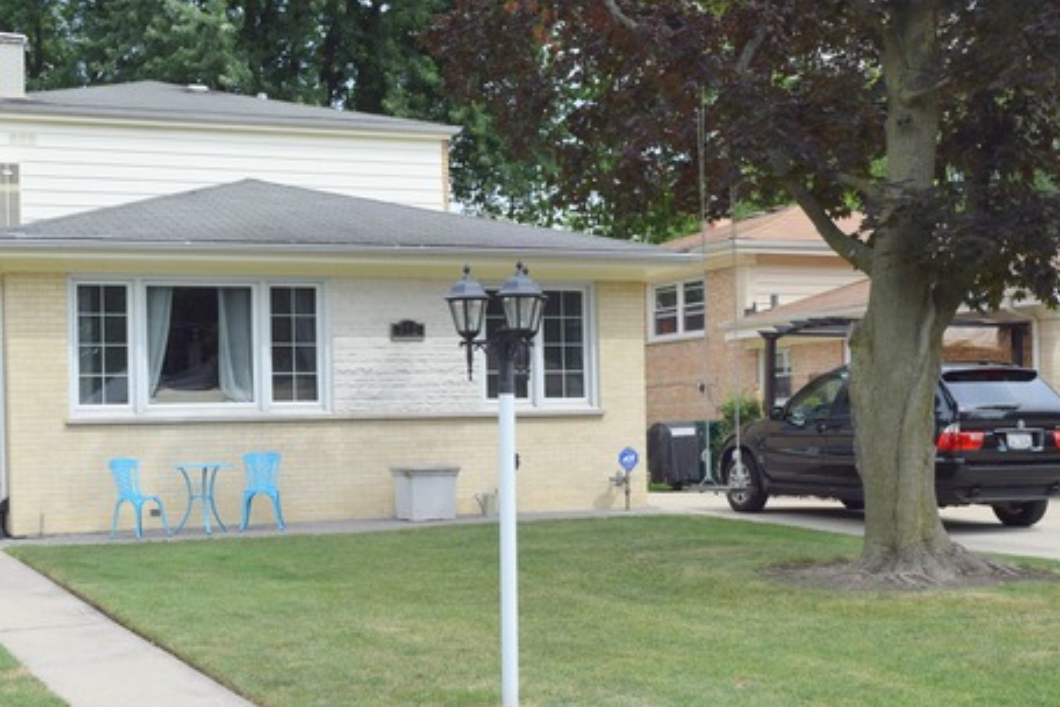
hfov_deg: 33.8
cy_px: 443
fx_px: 1737
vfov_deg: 22.9
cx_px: 418
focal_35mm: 59
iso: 200
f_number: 9
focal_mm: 28
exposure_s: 1/320
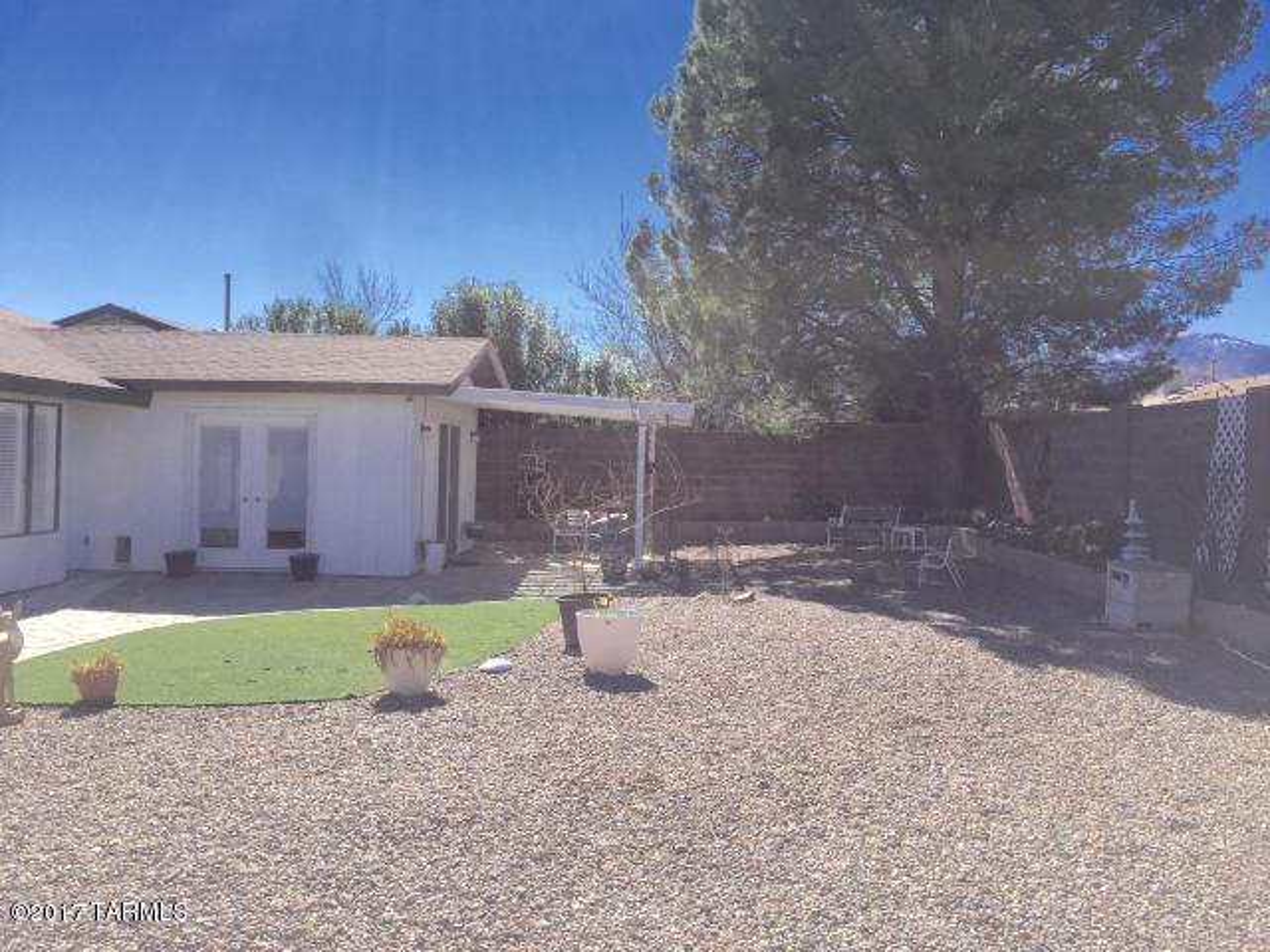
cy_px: 476
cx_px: 635
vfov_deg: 48.2
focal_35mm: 29
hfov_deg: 61.7
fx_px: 1064
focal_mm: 4.15
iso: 32
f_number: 2.2
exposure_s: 1/2475
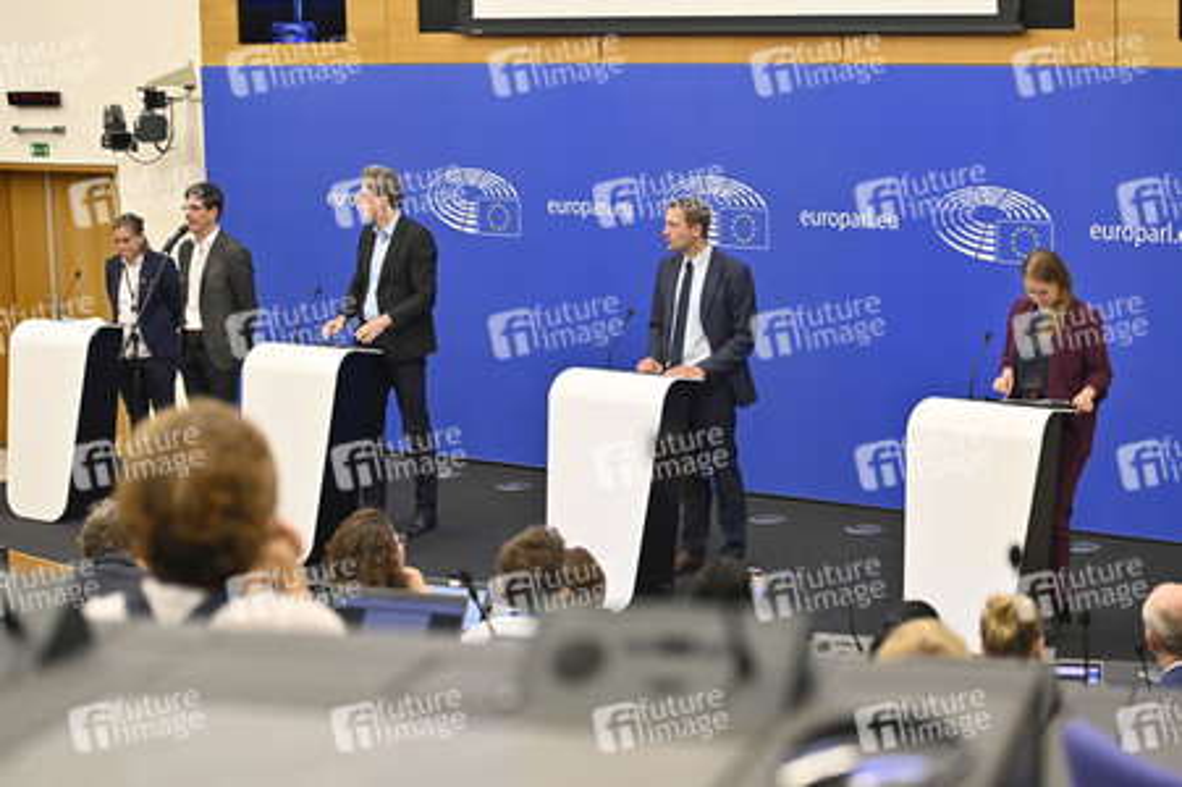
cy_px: 394
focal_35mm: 70
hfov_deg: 28.9
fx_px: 2297
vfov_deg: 19.4
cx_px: 591
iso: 2000
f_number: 2.8
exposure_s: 1/320
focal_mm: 70
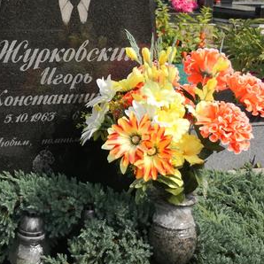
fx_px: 708
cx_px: 81
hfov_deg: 21.0
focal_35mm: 82
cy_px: 79
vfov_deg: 21.0
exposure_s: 1/1802
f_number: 1.6
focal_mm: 3.95
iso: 50
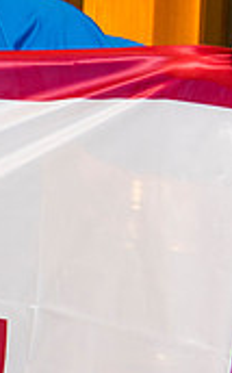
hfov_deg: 8.7
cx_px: -390
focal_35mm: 131
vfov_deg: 16.0
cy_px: 190
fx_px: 1330
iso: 1000
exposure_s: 1/80
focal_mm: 38
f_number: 5.6
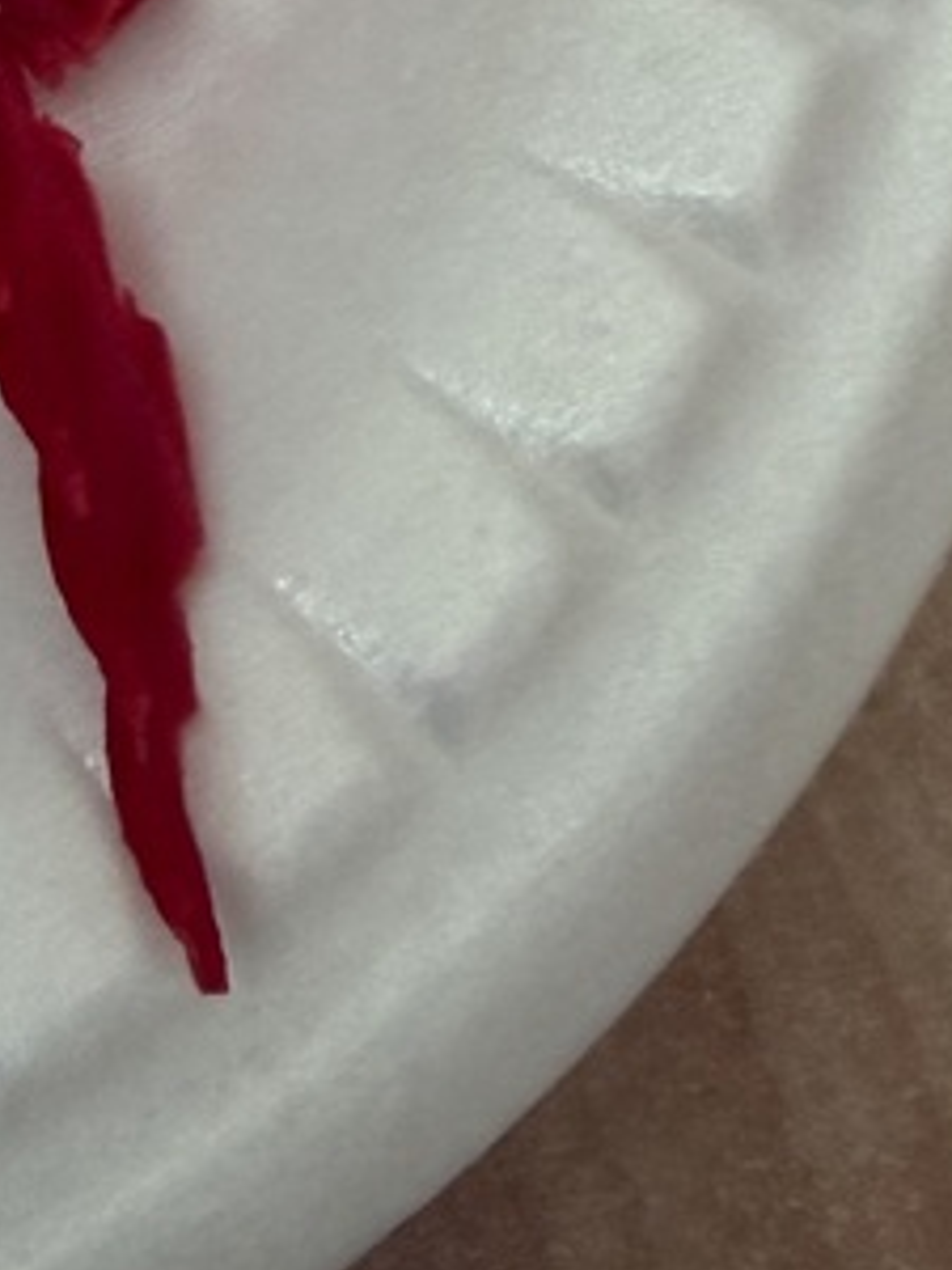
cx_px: -643
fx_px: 3007
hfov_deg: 15.9
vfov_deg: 20.5
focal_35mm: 82
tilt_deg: -69.8
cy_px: -614
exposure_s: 1/120
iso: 250
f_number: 2.2
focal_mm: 2.22
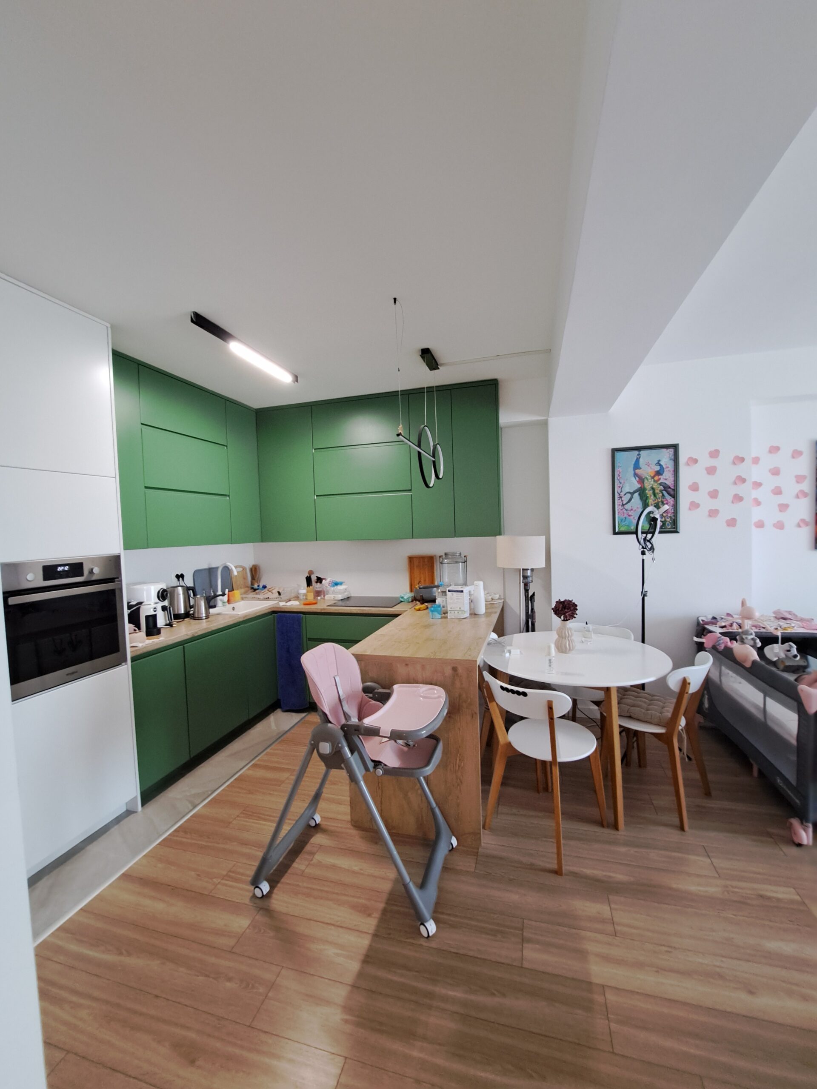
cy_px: 544
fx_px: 409
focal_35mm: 13
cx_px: 408
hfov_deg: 89.9
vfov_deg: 106.2
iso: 250
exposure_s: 1/25
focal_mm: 1.74
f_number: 2.2
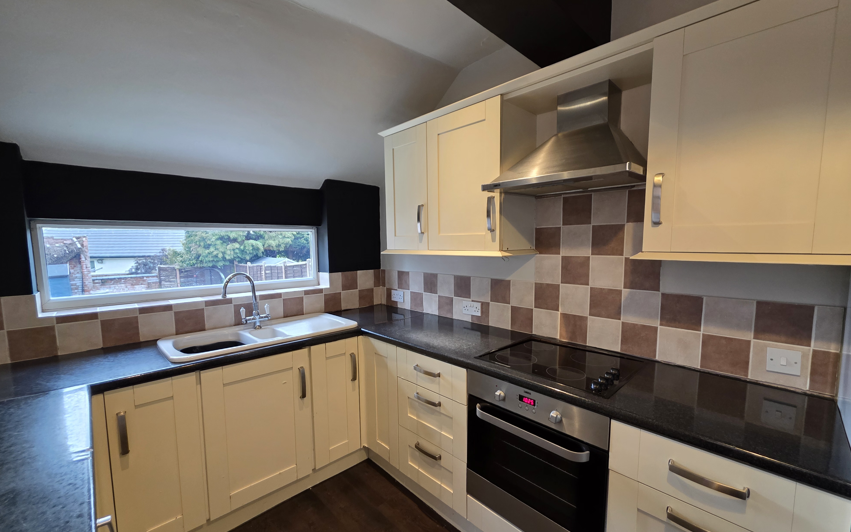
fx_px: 325
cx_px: 430
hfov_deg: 105.3
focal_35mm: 14
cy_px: 280
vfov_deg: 78.6
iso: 200
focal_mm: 2.2
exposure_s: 1/50
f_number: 1.9
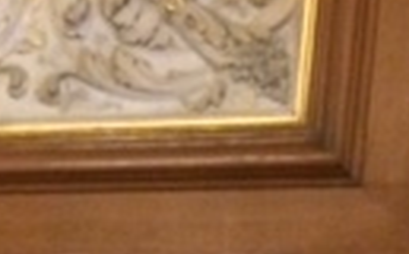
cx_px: -254
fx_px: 1702
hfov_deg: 12.8
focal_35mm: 153
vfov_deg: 7.6
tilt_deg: -12.6
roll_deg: -1.9
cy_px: 714
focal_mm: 4.15
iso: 500
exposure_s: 1/17
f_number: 2.2
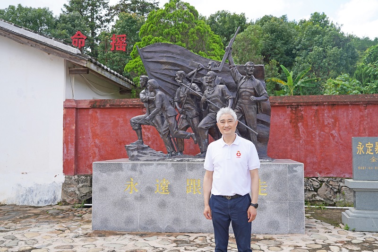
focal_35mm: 35
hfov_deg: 54.4
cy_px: 126
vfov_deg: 37.8
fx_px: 367
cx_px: 189
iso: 100
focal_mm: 35
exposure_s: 1/400
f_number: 4.5
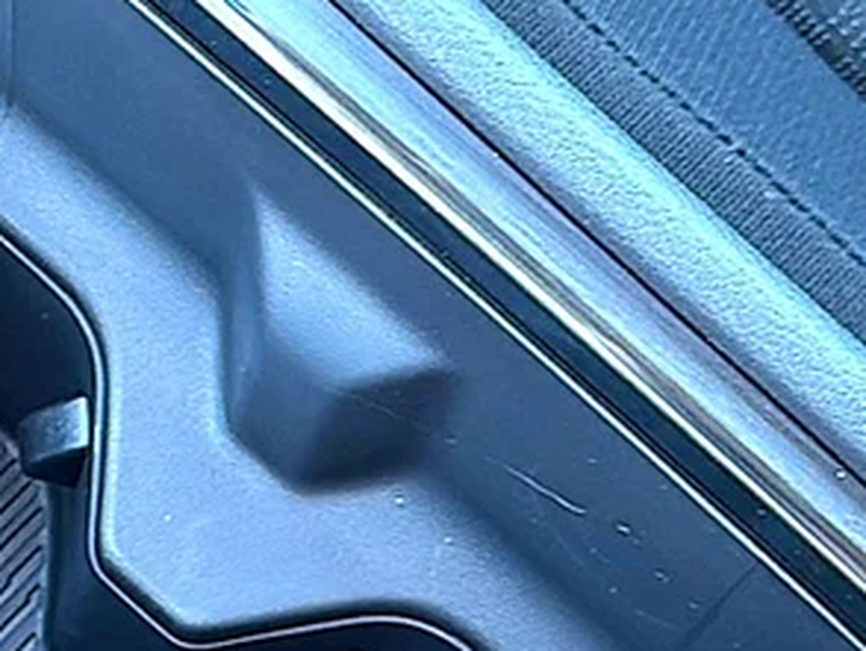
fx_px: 2504
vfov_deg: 14.7
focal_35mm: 100
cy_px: 508
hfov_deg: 19.1
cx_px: 12
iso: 200
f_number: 1.78
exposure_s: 1/43
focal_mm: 6.86
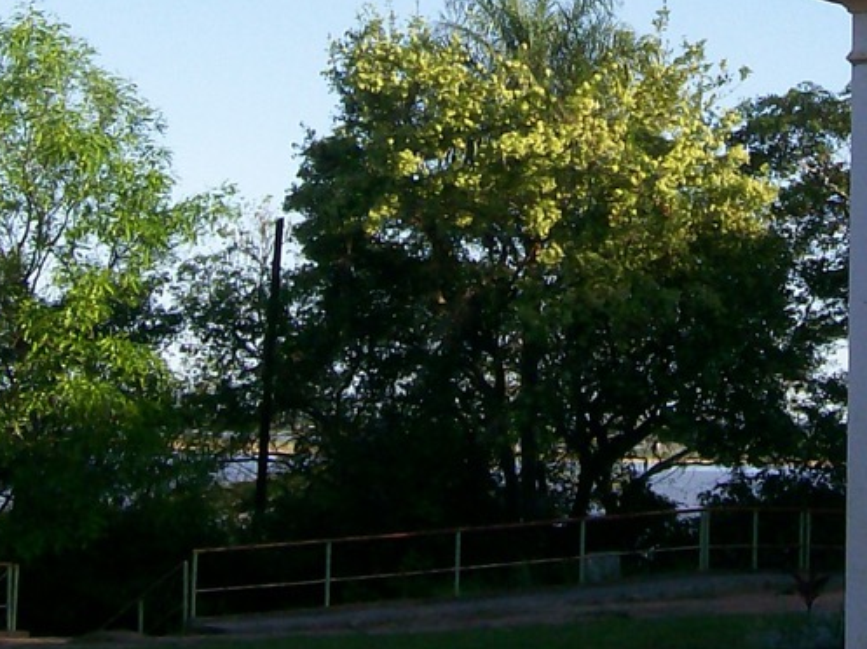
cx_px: 536
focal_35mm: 116
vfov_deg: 12.5
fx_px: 2903
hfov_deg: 17.0
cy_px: -101
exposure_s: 1/365
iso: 80
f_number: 2.7
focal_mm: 6
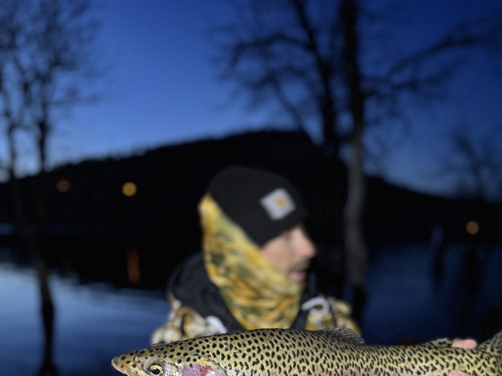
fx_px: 479
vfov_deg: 40.2
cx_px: 258
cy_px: 329
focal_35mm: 33
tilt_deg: -11.8
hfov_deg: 55.3
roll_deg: -0.6
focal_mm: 6.76
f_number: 1.78
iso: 1000
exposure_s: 1/39
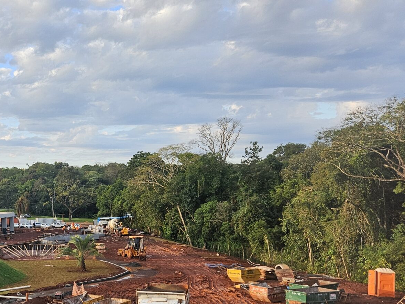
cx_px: 9
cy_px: 193
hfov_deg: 35.0
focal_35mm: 50
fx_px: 585
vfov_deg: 29.0
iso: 64
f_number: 1.8
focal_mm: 5.4
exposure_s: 1/180
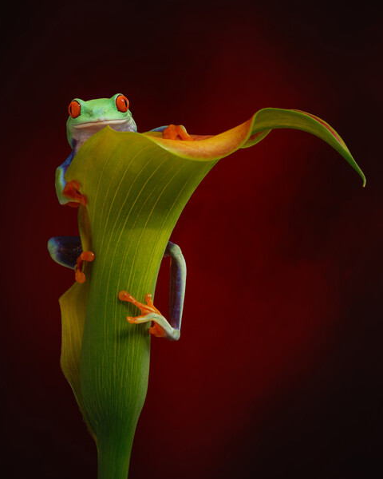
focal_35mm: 176
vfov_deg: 11.0
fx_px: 2494
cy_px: 240
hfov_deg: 8.8
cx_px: 194
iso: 50
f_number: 18
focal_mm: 150
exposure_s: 1/200
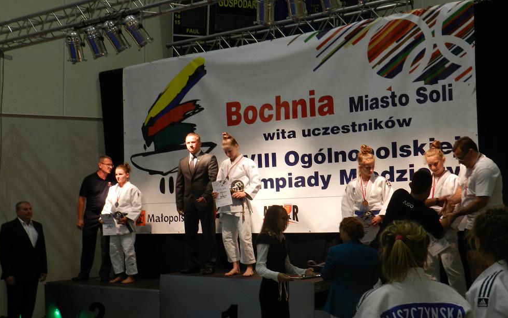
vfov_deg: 31.2
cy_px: 190
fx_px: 568
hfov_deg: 48.2
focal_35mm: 41
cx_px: 255
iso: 160
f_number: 4
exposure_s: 1/60
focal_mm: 6.7
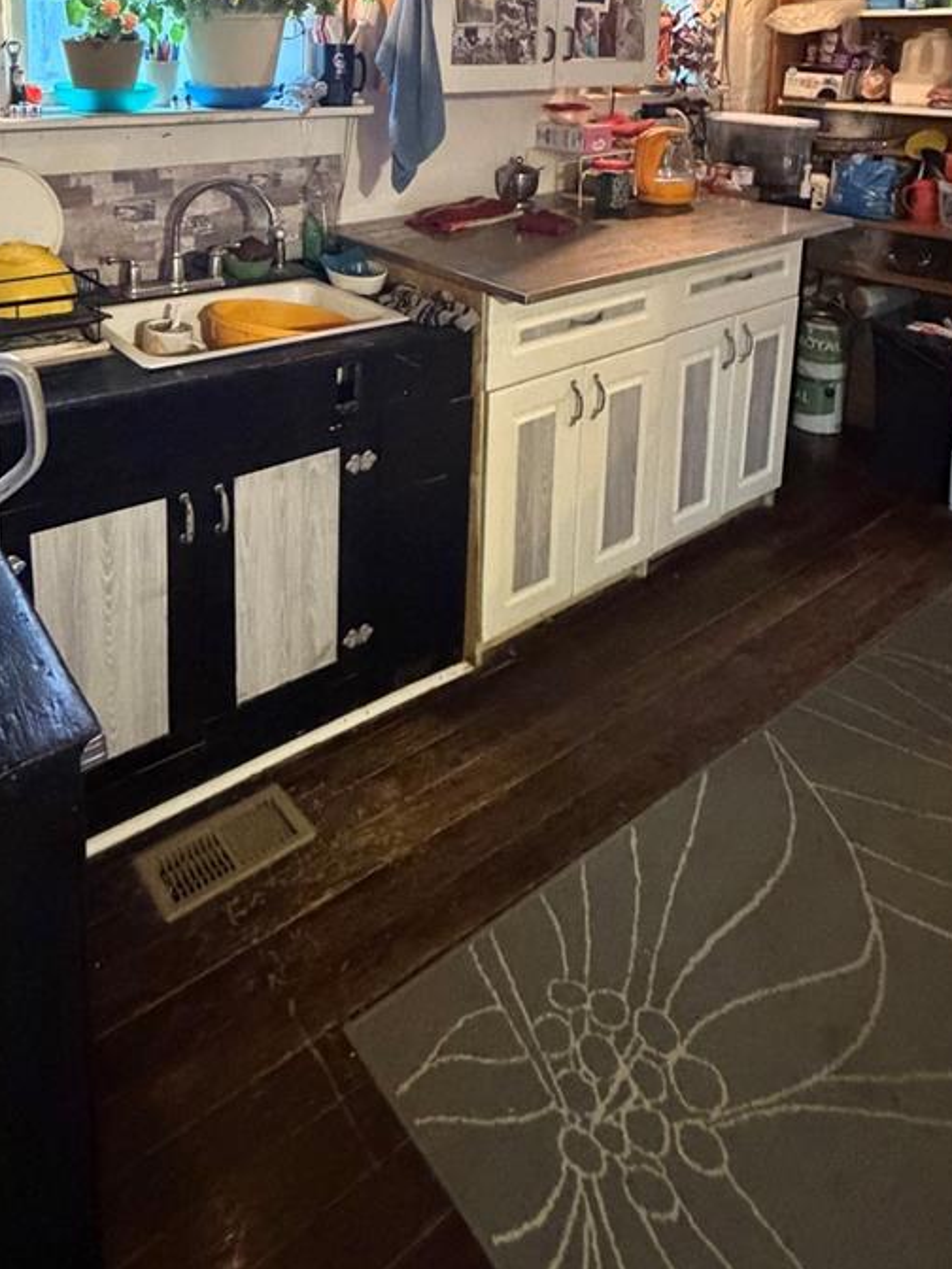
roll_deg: -0.1
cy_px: 200
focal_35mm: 25
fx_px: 917
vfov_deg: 61.7
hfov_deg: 53.8
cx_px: 317
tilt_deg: -10.1
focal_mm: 2.22
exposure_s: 1/40
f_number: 2.2
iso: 1250
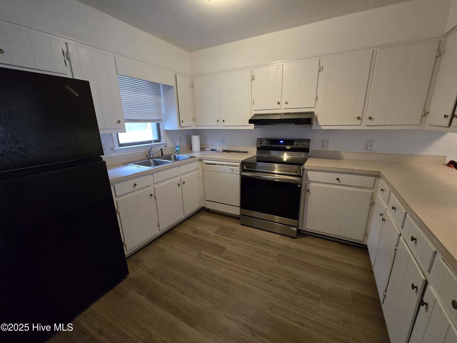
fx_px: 172
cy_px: 172
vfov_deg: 89.9
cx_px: 228
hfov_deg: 106.2
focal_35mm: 13
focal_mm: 2.2
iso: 1000
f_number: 2.2
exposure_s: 1/60
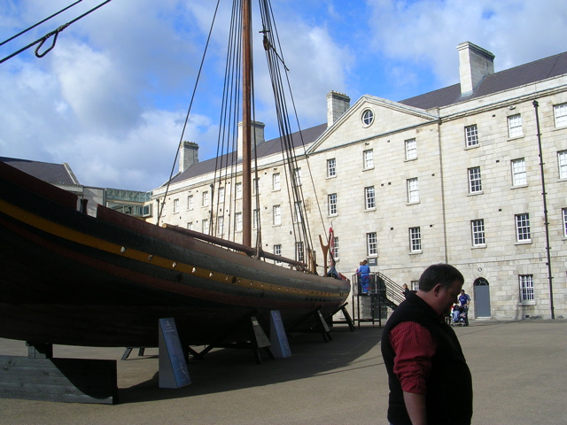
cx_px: 284
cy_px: 212
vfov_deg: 37.7
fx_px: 622
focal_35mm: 38
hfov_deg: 49.0
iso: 50
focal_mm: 5.8
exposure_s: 1/305
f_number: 5.6
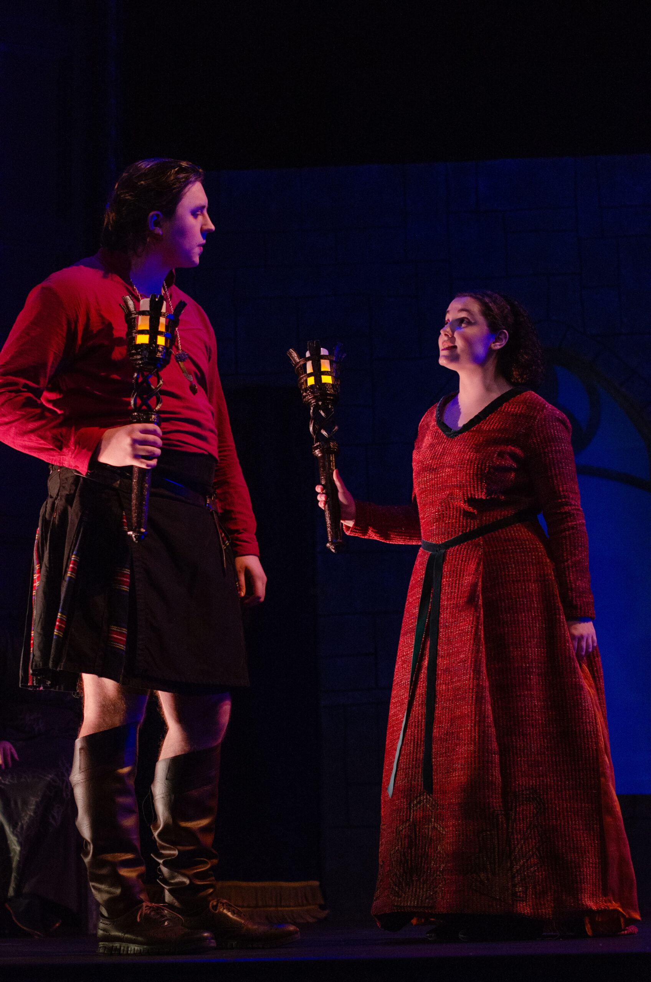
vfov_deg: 27.0
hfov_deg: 18.1
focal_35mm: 75
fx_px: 2043
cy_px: 491
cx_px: 326
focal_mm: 50
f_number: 2.8
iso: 2000
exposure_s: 1/400
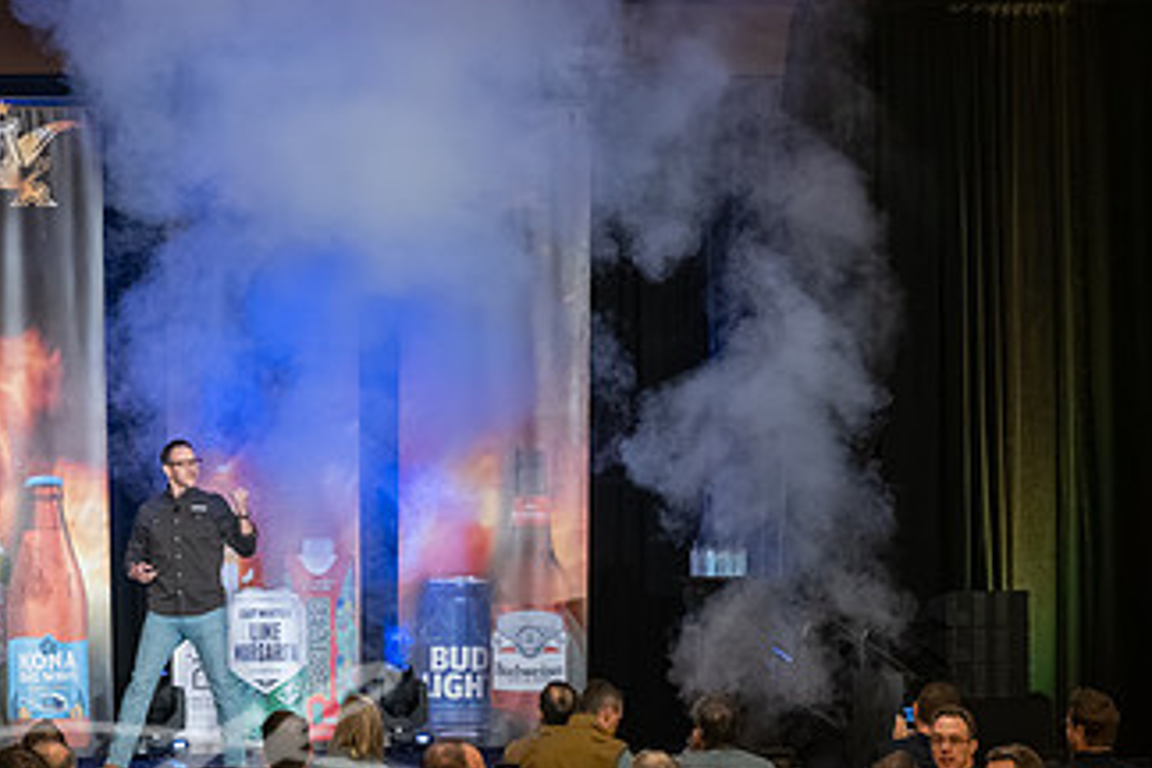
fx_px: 4064
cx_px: 196
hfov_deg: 16.0
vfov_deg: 10.8
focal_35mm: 127
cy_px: 460
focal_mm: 70
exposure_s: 1/200
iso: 2800
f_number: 2.8
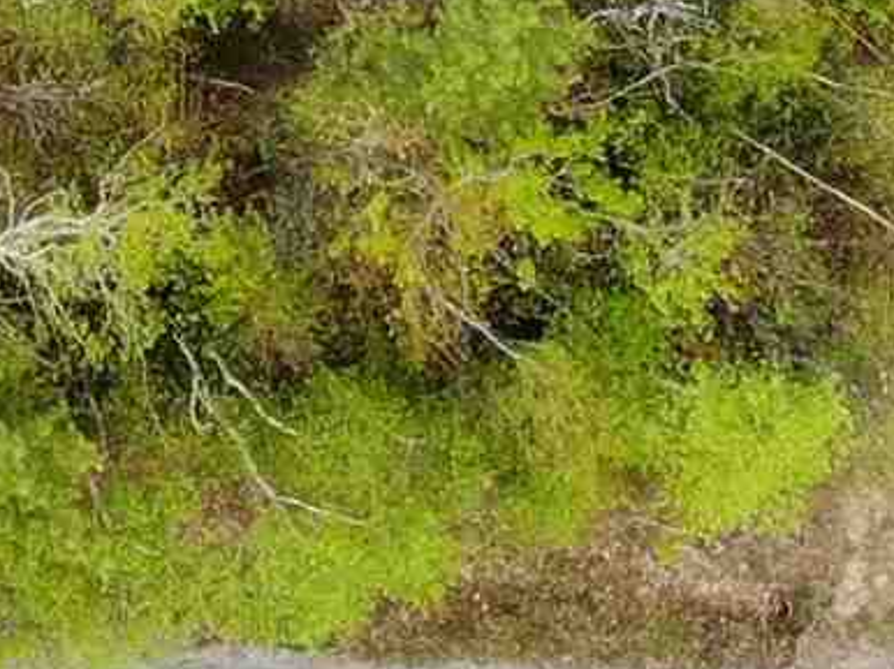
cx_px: -799
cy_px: -1826
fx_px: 4930
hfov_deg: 9.7
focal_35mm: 191
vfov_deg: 6.5
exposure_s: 1/90.5
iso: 100
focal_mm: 4.5
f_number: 2.8
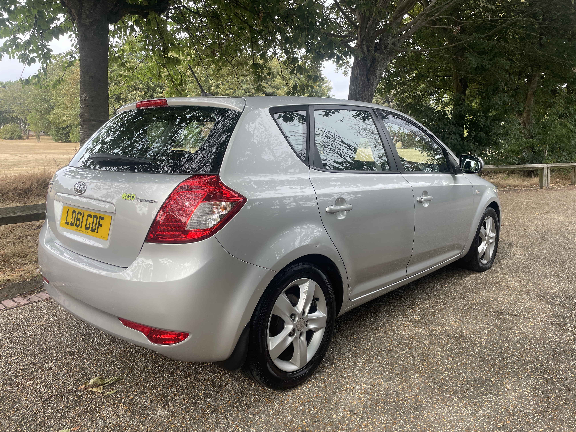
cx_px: 288
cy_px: 216
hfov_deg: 67.3
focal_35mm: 26
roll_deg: +1.5
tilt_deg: -6.8
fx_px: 433
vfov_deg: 53.1
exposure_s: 1/397
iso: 32
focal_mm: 4.2
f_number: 1.6
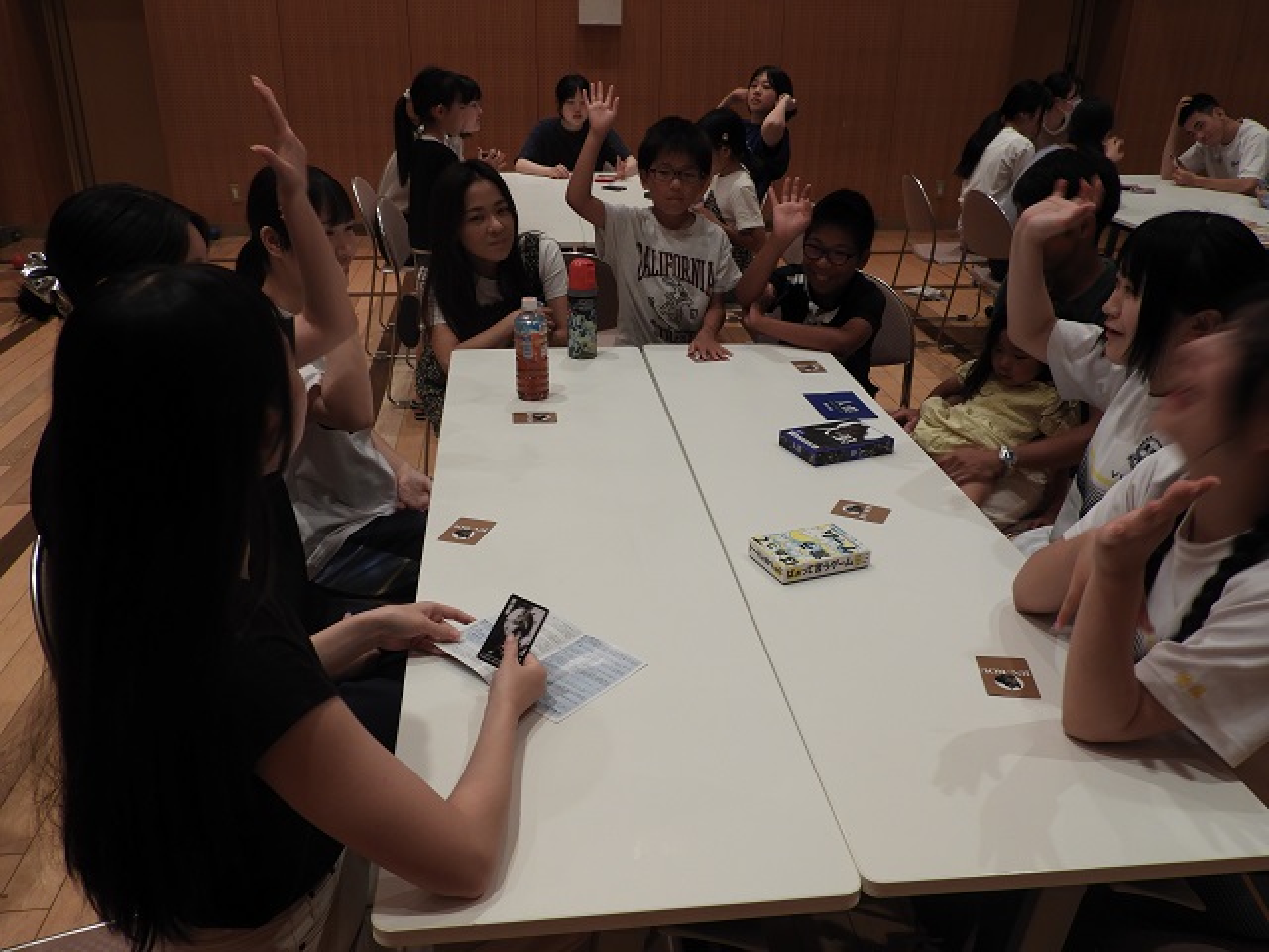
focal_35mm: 30
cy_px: 476
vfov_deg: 46.8
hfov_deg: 60.0
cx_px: 634
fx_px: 1100
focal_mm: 5.4
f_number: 3.5
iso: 100
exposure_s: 1/30
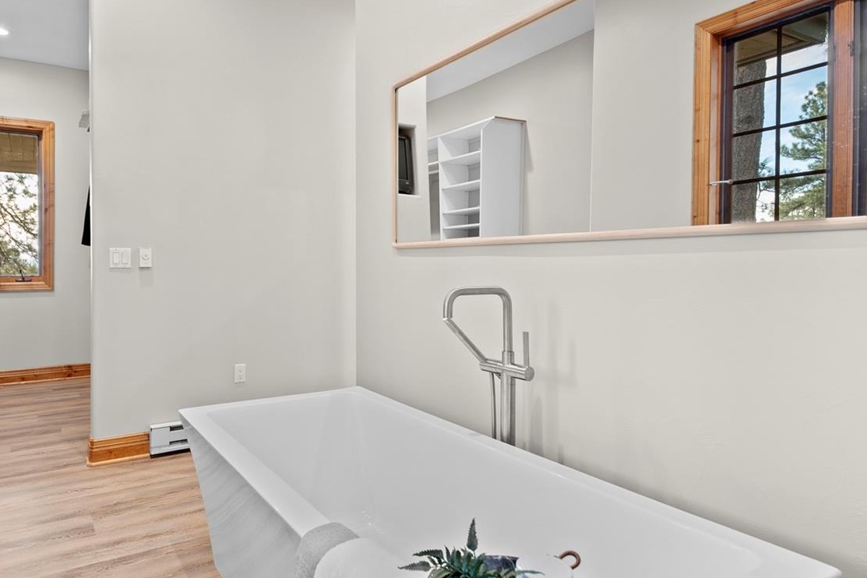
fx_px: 554
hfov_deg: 75.2
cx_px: 344
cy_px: 283
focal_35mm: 23
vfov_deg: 55.1
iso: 400
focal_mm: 16
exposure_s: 1/2
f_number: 7.1
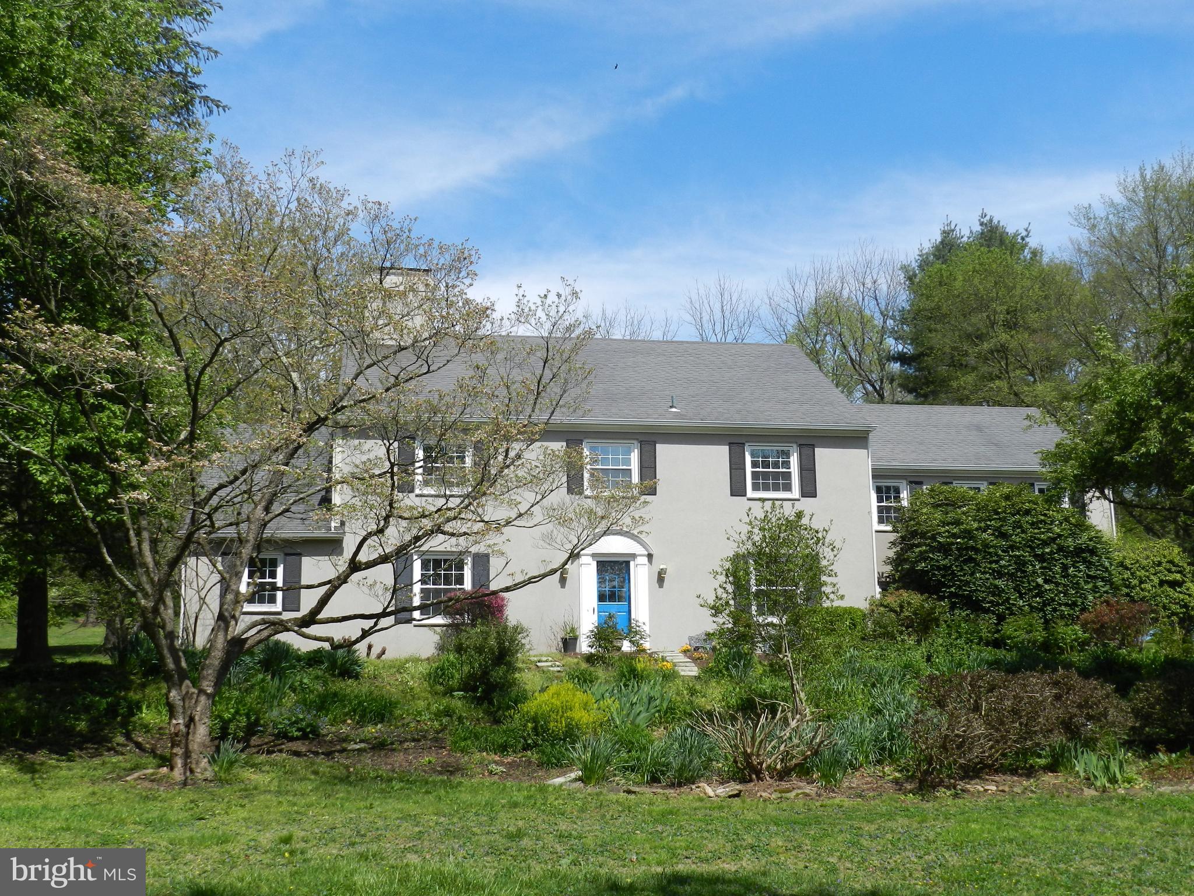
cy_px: 448
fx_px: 1311
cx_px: 597
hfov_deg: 49.0
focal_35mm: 38
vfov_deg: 37.7
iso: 160
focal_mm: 6.7
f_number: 4.5
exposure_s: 1/800
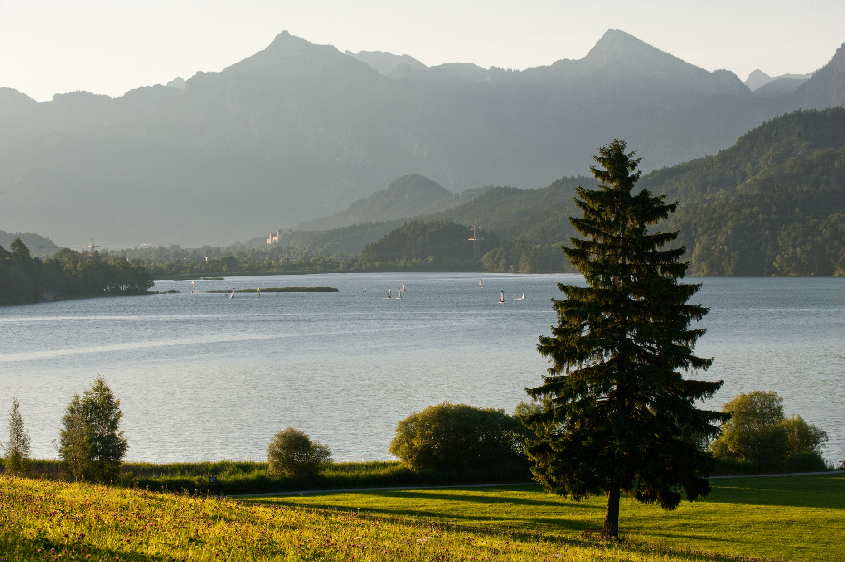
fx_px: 2580
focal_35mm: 110
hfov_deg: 18.6
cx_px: 422
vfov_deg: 12.4
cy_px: 281
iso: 500
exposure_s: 1/200
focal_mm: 110
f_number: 11
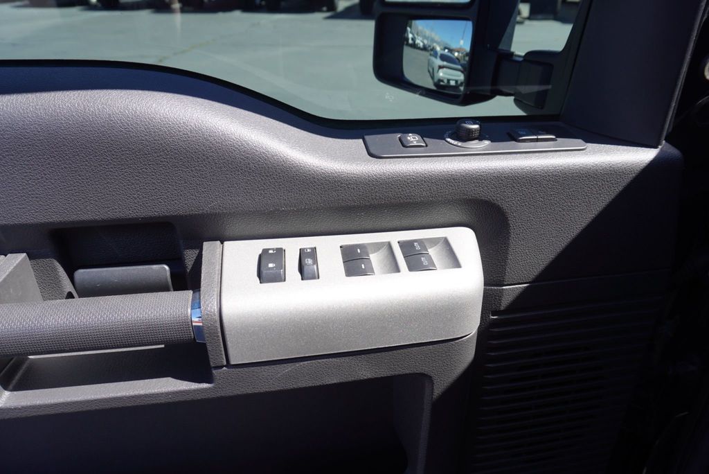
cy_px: 237
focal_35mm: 24
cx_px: 354
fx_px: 473
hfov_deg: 73.7
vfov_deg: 53.2
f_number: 5.6
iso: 100
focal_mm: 16
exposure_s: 1/125
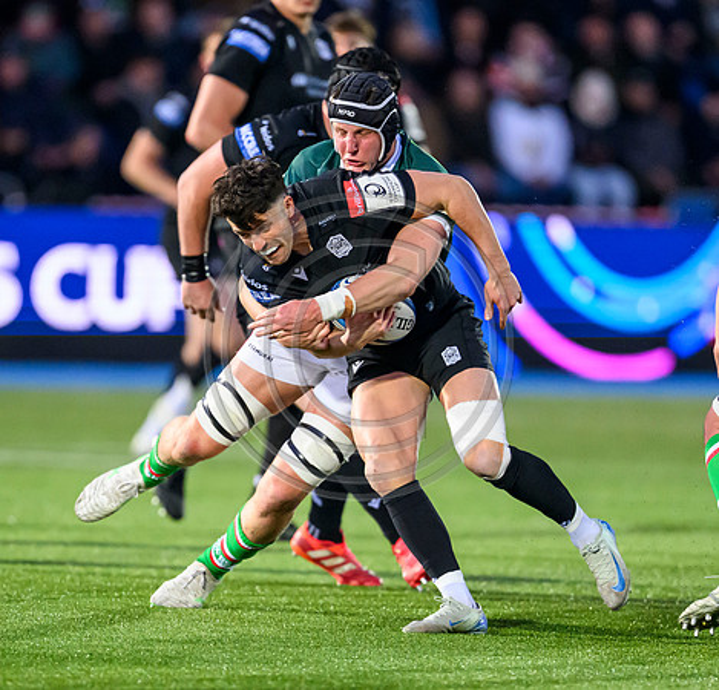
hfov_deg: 2.6
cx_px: 389
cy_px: 465
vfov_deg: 2.5
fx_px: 15755
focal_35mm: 684
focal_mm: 400
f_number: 2.8
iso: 6400
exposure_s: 1/1250
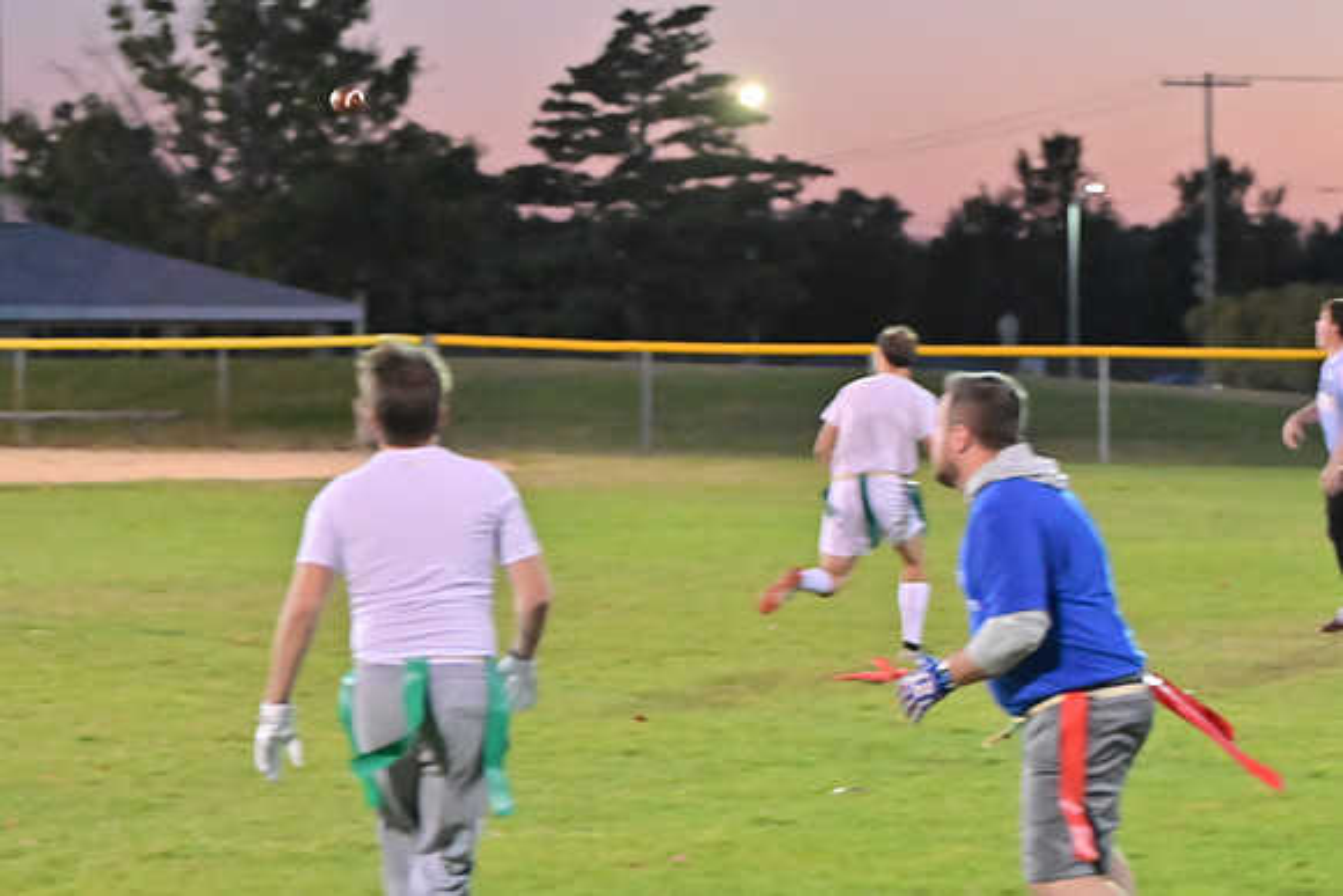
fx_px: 5858
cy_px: 448
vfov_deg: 8.7
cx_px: 672
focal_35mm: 157
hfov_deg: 13.1
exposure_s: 1/250
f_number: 4
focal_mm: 105
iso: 6400
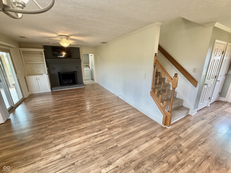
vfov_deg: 85.7
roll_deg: -1.5
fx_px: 93
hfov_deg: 102.1
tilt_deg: -14.5
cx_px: 116
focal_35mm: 14
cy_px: 86
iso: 160
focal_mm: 2.22
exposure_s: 1/120
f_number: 2.2
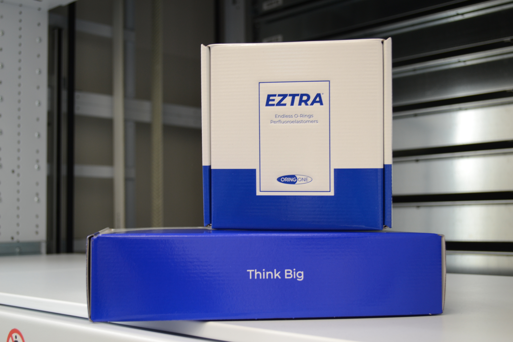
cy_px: 171
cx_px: 256
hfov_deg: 41.1
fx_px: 684
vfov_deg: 28.1
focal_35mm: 48
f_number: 4.8
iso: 200
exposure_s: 1/13
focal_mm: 32
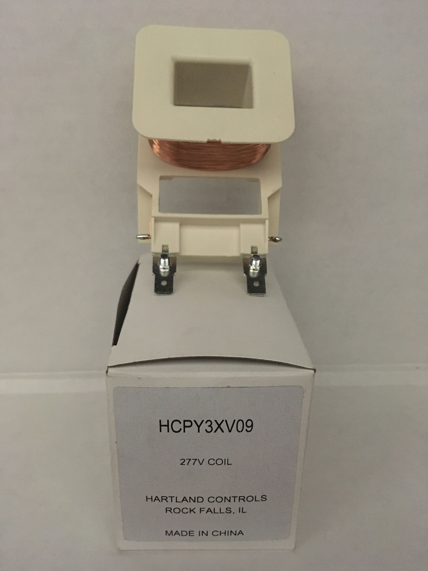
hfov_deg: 48.2
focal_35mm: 29
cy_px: 286
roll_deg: +1.9
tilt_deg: -21.6
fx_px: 478
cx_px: 214
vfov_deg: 61.7
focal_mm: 4.15
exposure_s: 1/15
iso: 500
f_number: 2.2
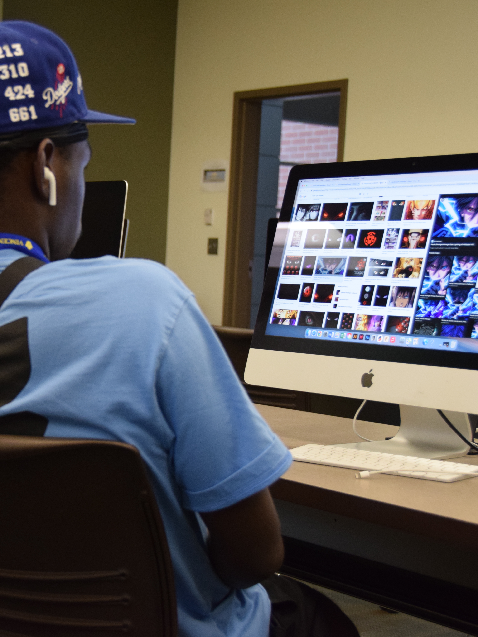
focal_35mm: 70
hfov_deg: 20.8
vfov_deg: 27.8
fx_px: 1289
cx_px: 99
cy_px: 316
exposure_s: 1/60
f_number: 4.2
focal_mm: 32
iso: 1400
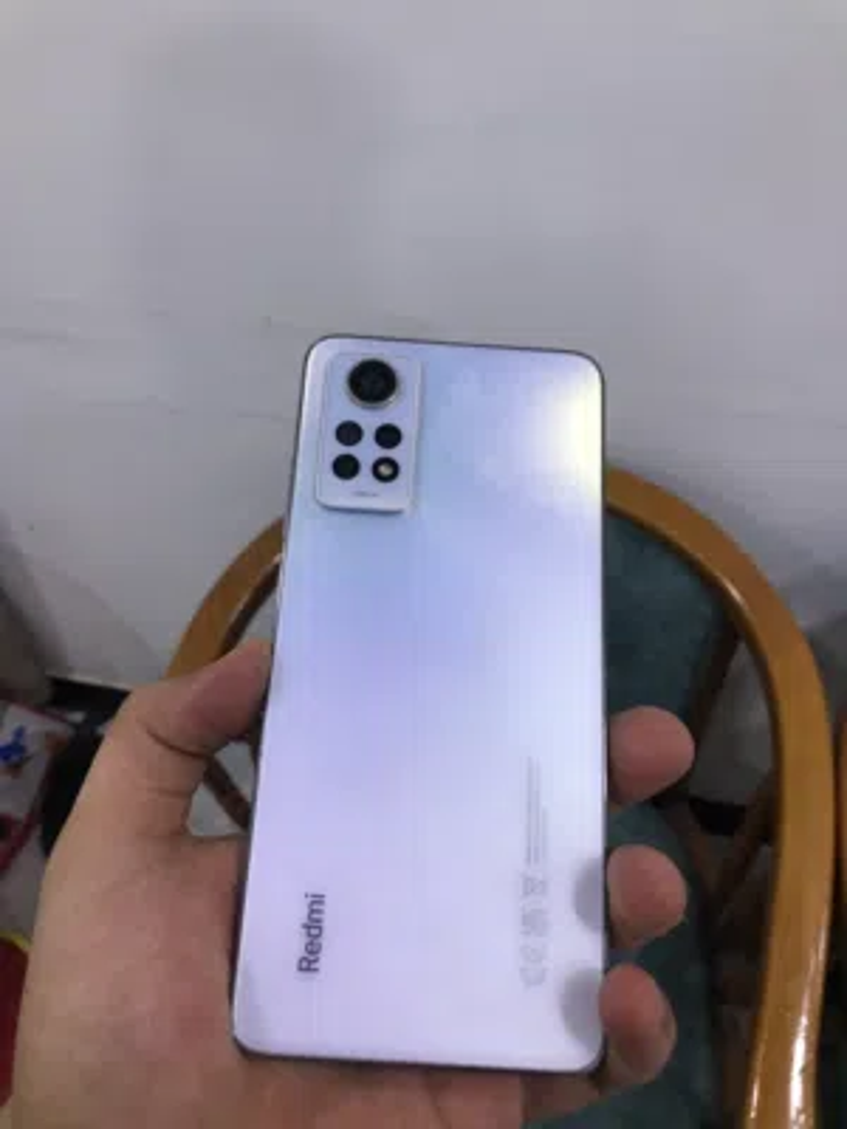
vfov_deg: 63.4
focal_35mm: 28
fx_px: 913
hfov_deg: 49.7
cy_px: 564
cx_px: 424
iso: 40
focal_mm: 3.99
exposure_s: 1/25
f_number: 1.8
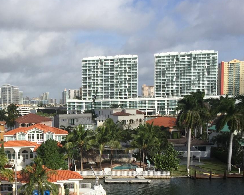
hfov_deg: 33.5
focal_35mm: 53
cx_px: 26
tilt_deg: -5.2
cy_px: 149
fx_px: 383
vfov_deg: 28.1
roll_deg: +0.6
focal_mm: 4.15
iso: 32
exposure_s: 1/2639
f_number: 2.2
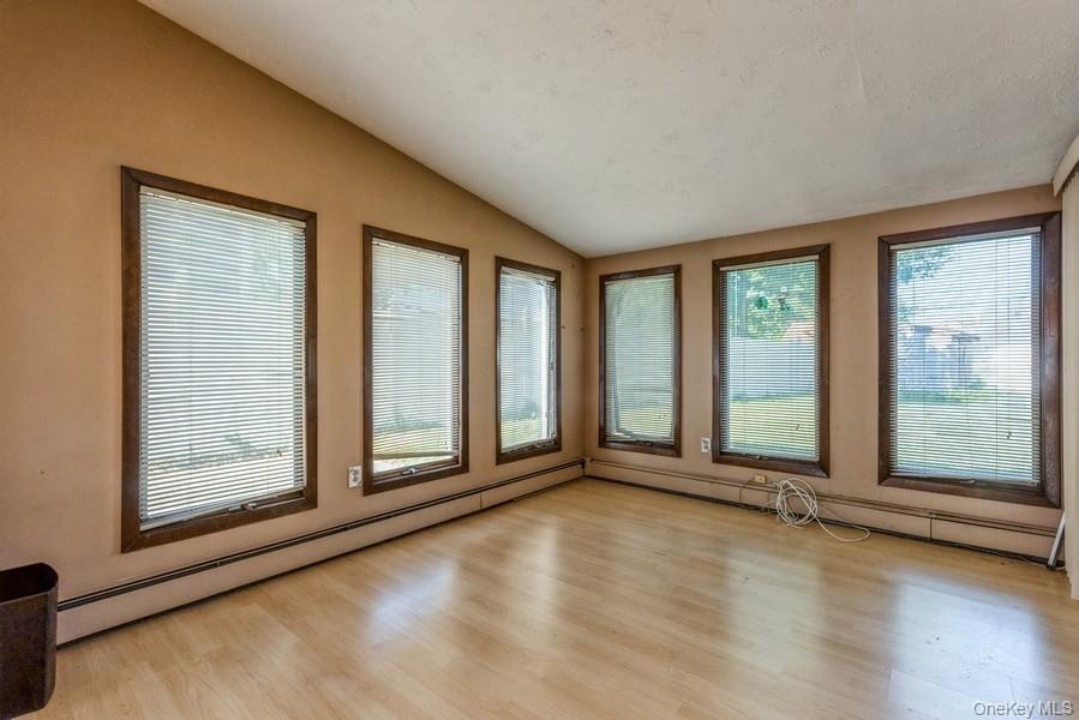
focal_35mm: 16
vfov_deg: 73.8
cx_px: 540
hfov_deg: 96.7
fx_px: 480
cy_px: 360
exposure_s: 1/25
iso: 400
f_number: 11
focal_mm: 16
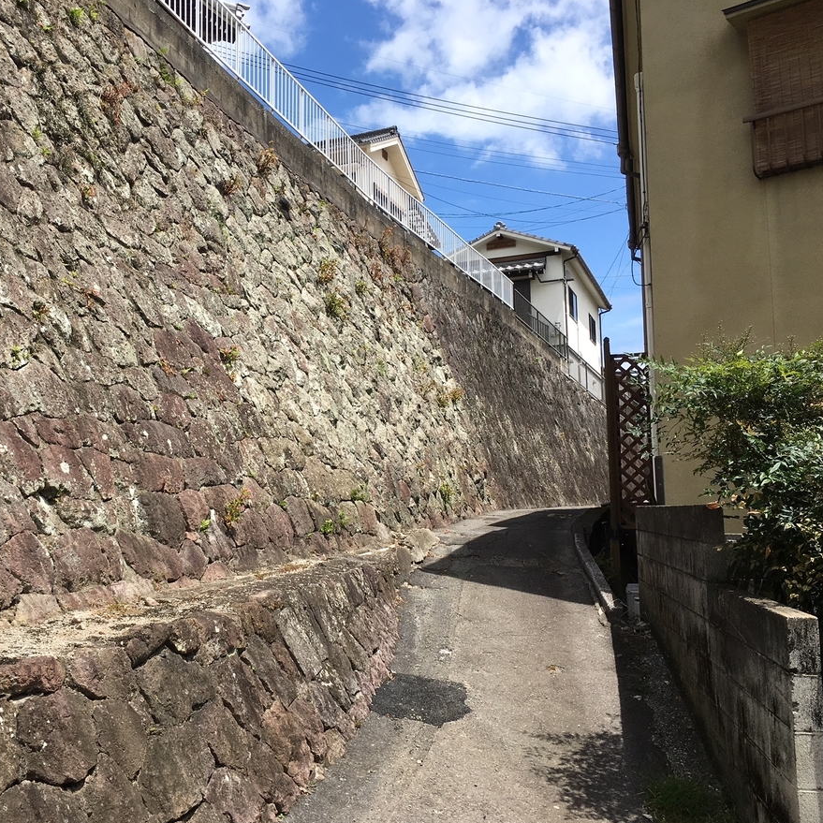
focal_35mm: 35
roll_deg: +0.8
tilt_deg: +5.0
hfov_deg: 46.6
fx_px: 941
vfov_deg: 47.2
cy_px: 412
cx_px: 284
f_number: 2.2
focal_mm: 4.15
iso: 25
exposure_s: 1/1538
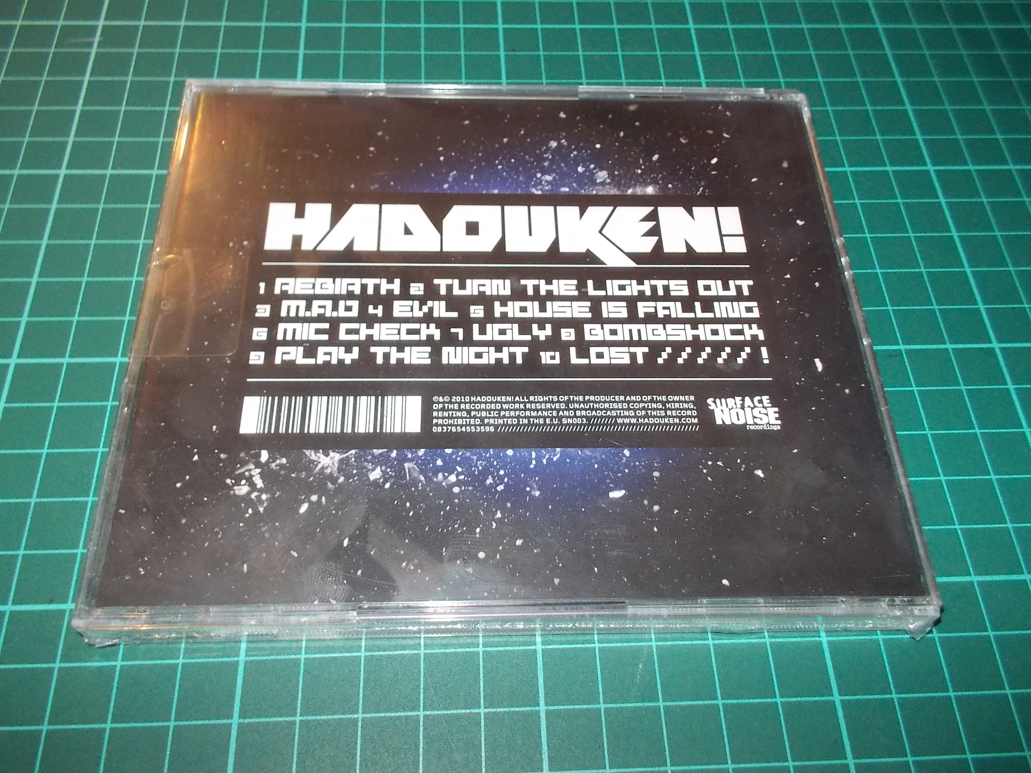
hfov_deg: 61.7
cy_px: 386
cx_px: 516
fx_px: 864
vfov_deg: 48.2
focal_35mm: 29
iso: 200
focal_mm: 4.1
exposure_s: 1/30
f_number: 3.3
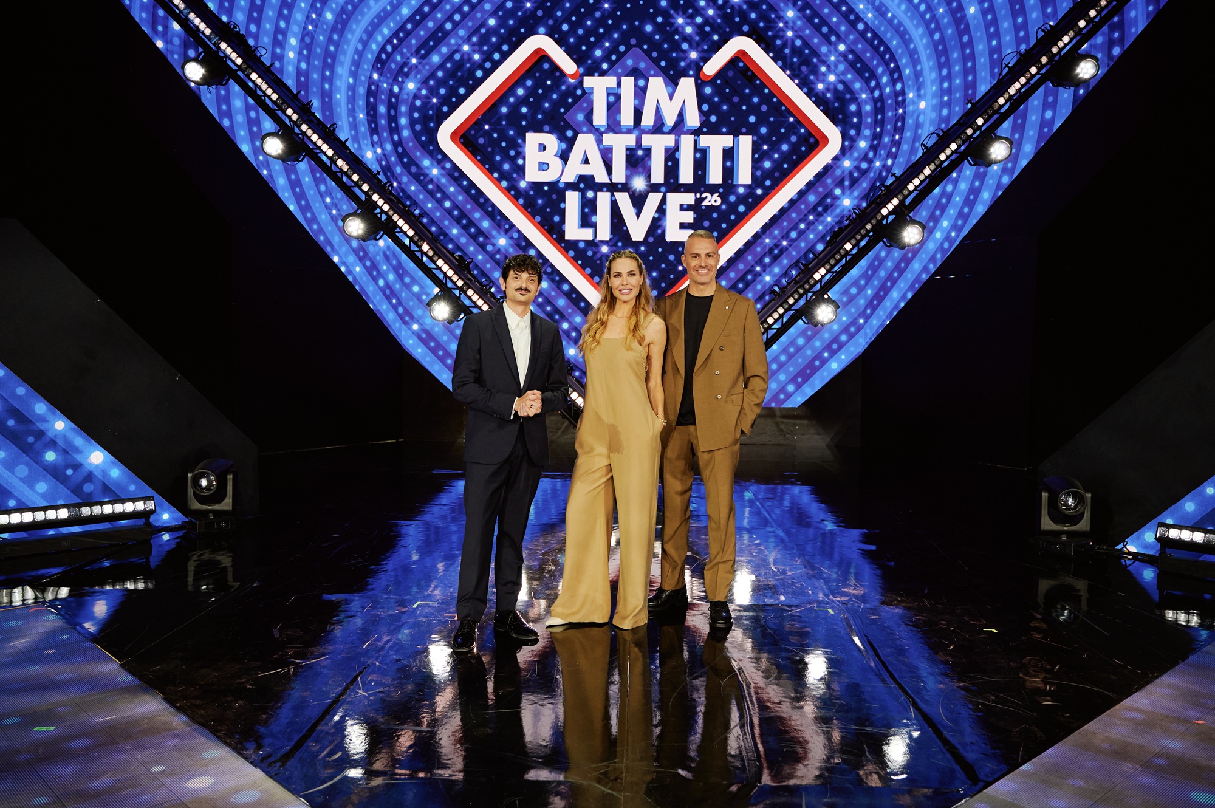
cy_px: 404
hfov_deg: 62.8
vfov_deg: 44.2
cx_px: 608
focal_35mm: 30
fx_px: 995
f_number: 2.8
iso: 2500
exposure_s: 1/400
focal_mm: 29.5
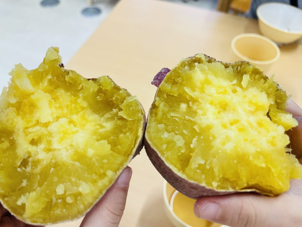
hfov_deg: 67.3
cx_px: 151
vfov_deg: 53.1
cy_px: 114
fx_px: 227
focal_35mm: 26
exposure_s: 1/121
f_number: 1.6
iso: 80
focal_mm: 4.2
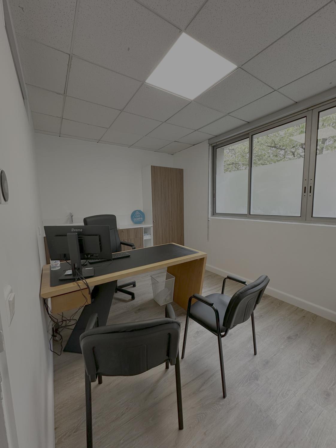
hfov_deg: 85.7
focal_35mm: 14
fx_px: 181
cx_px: 168
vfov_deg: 102.1
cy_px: 224
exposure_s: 1/99
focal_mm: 2.22
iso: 160
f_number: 2.2
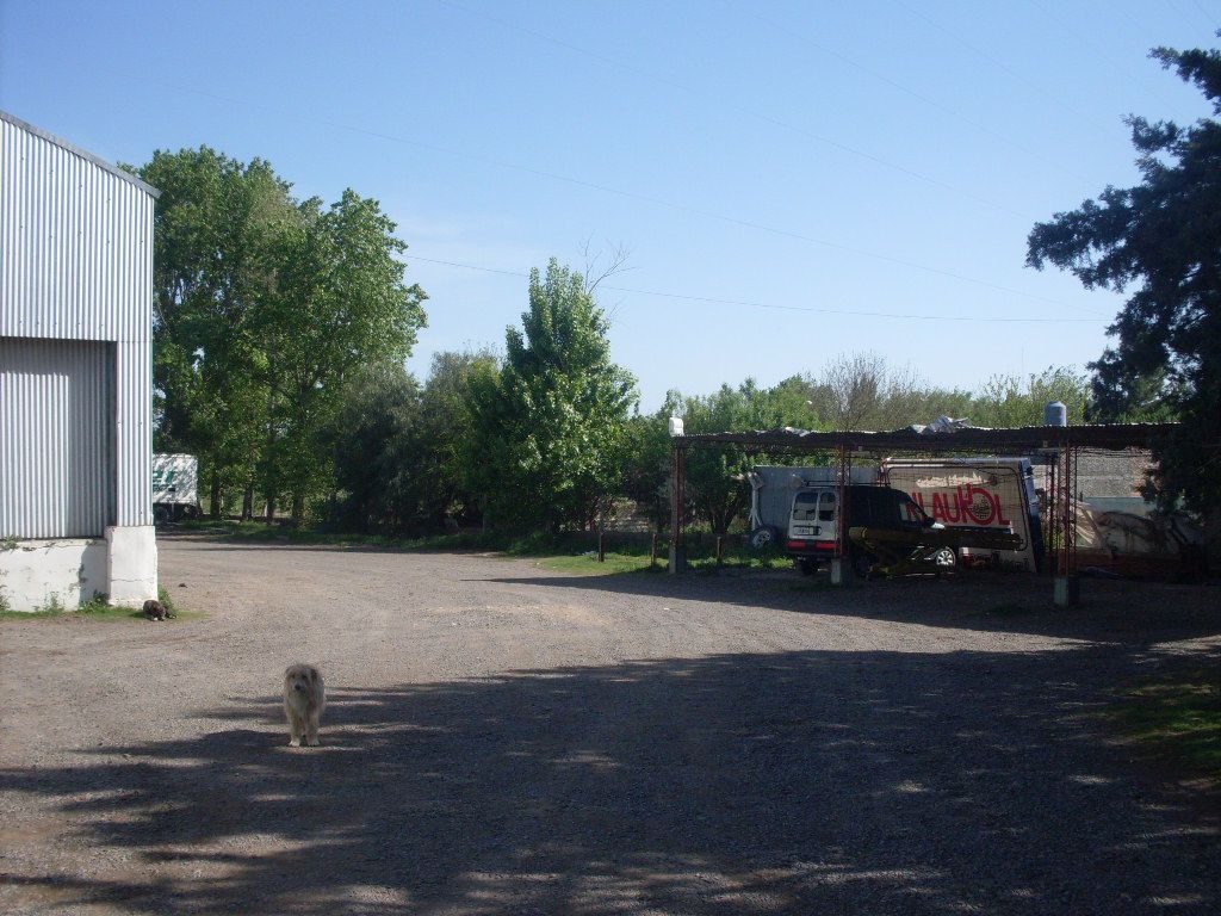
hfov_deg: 49.0
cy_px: 458
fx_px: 1340
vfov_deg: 37.7
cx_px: 610
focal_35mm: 38
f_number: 8.4
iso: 80
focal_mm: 6.3
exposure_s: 1/250
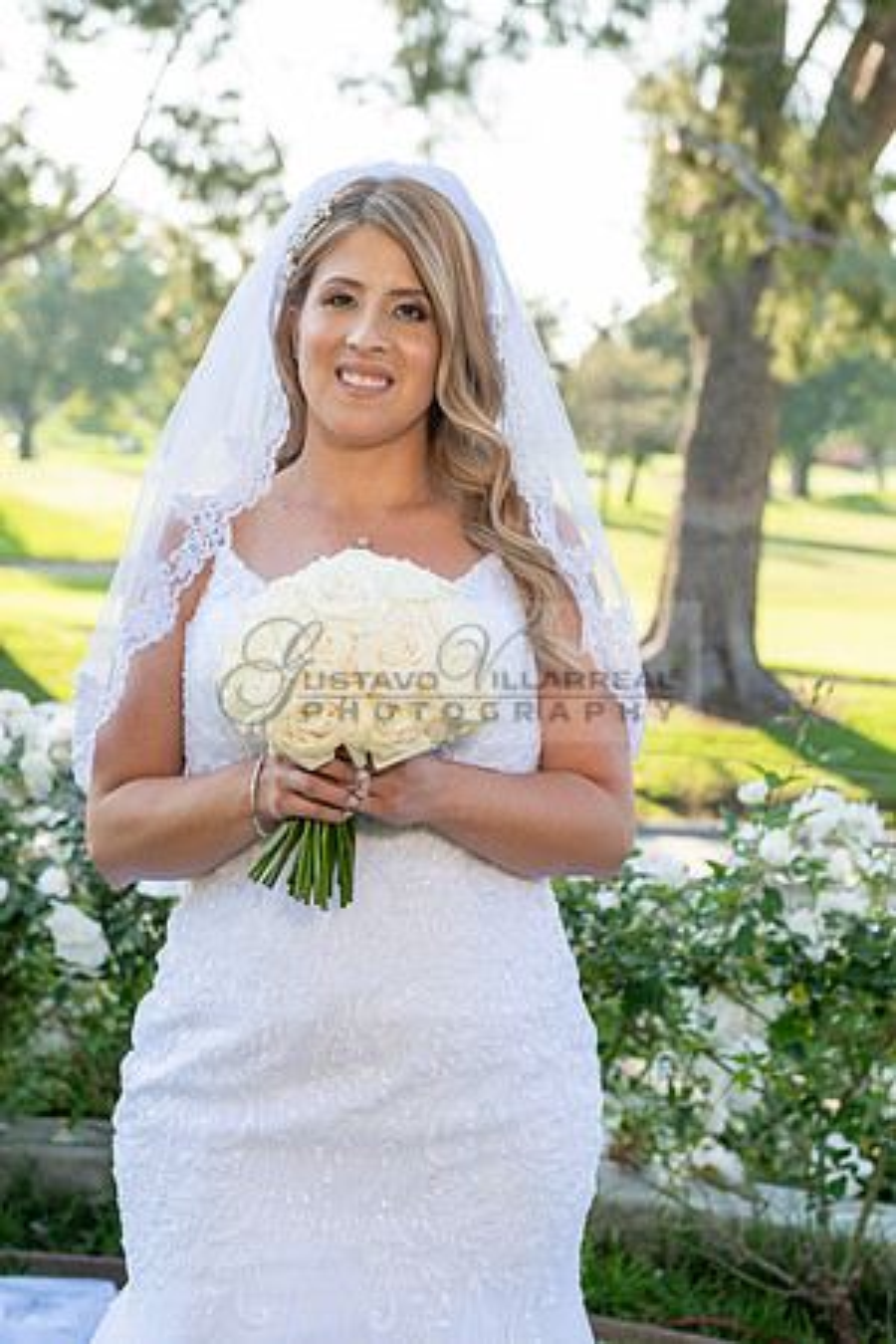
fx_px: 2613
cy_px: 672
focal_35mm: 70
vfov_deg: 28.8
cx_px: 448
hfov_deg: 19.5
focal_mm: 70
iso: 200
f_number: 5
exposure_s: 1/250
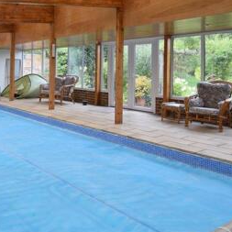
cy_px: 65
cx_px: 17
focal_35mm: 33
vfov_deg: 48.3
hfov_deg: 44.5
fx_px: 250
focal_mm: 10
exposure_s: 1/500
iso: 400
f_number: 3.5
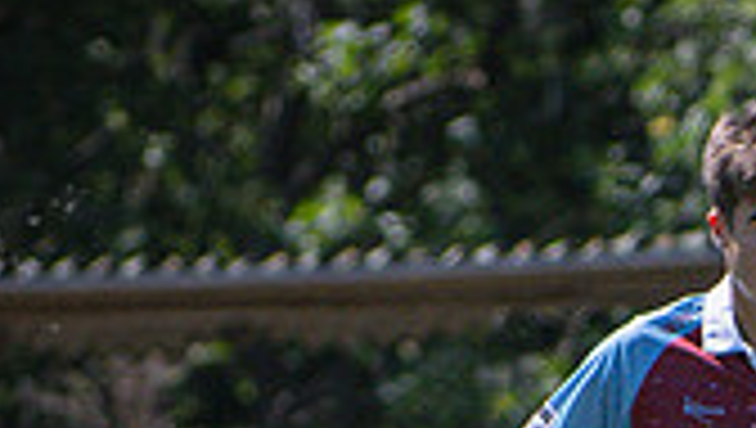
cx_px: 903
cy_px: 840
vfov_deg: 0.6
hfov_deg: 1.1
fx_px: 39983
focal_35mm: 1992
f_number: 4
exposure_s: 1/2500
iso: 400
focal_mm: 200
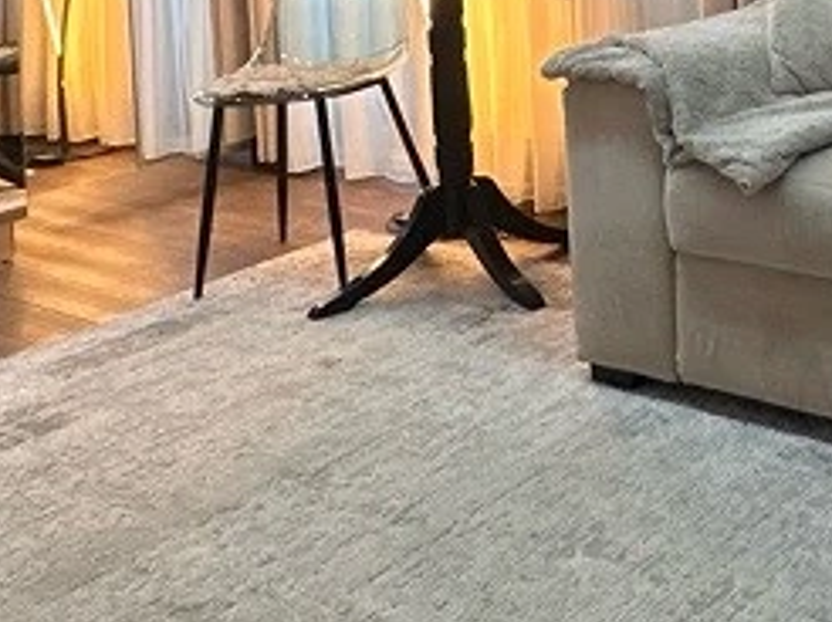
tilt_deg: +4.0
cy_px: -243
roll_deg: +4.0
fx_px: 1369
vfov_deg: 22.2
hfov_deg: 32.1
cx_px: 754
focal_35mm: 57
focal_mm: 2.22
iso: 160
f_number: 2.2
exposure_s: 1/99
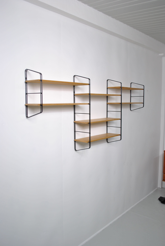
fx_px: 206
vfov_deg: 61.9
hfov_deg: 43.7
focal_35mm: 30
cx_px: 82
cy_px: 123
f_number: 3.8
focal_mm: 20
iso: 200
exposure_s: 1/30
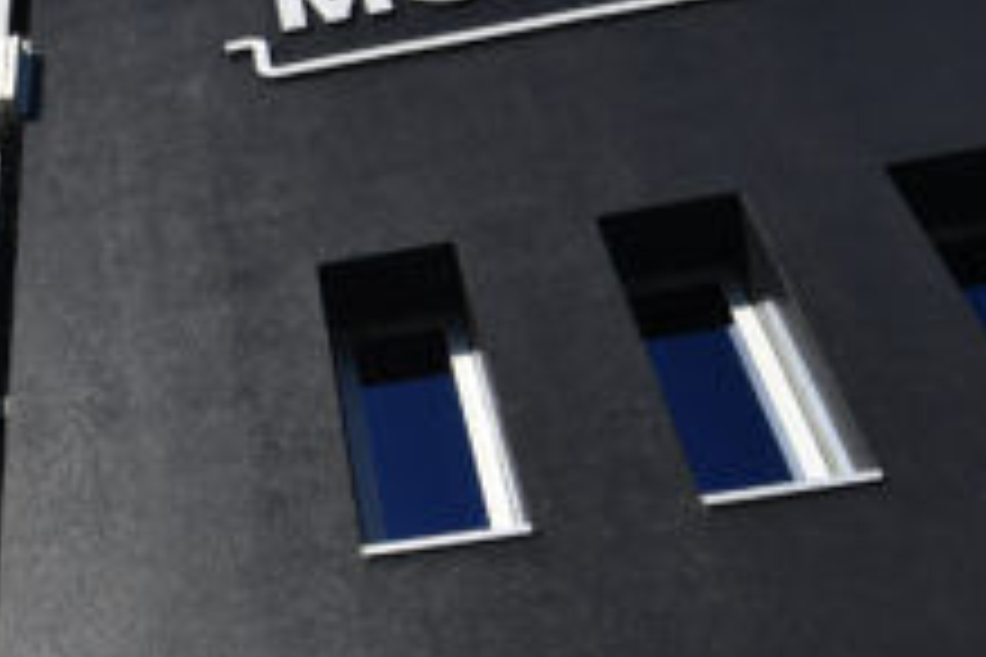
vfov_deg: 28.0
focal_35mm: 48
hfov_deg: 37.4
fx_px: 1315
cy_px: 241
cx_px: 36
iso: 100
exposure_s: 1/320
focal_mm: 14
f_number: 9
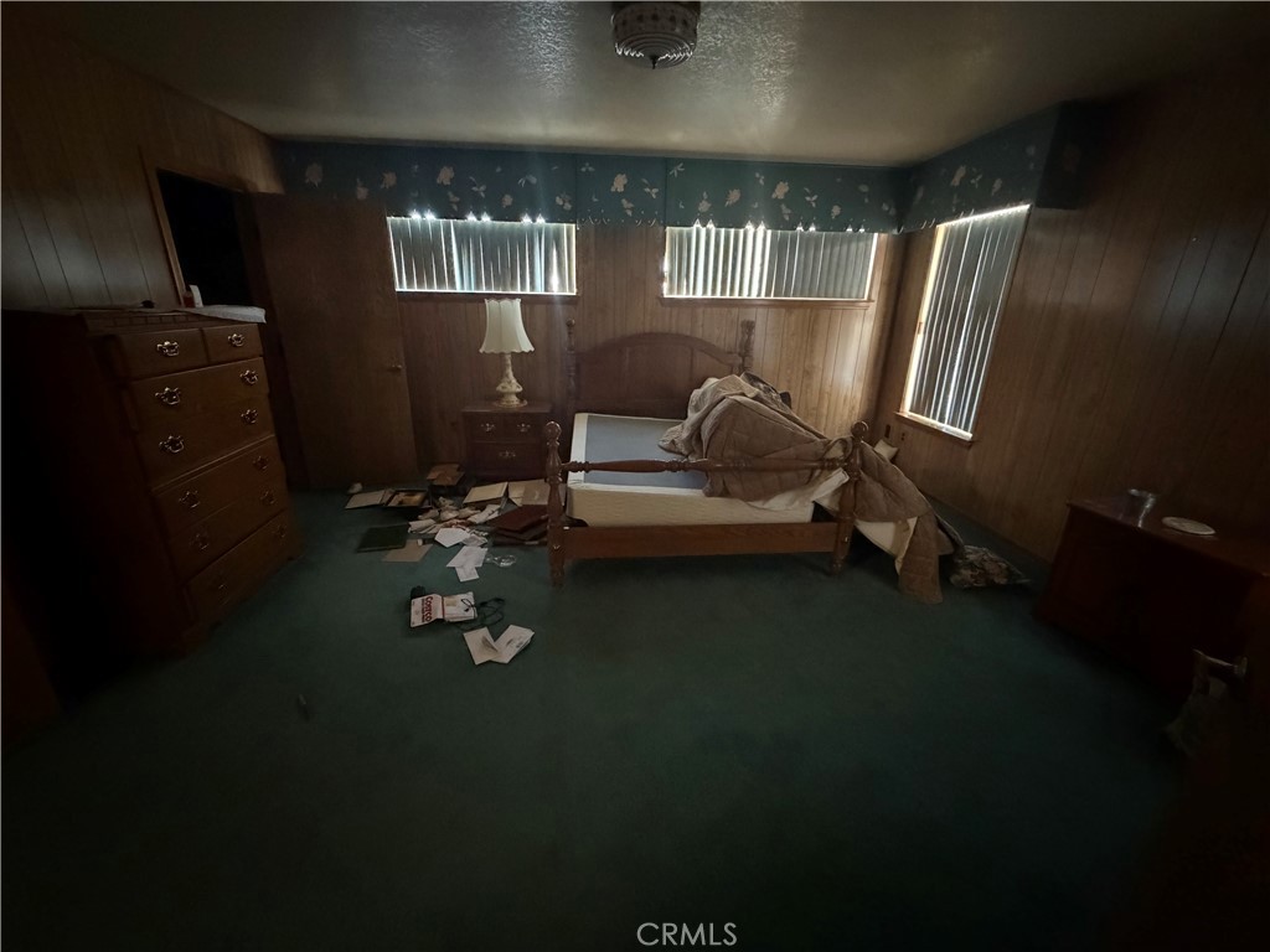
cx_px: 635
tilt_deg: -19.1
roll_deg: -0.5
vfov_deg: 85.7
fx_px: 514
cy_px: 476
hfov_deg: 102.1
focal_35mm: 14
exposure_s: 1/30
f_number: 2.2
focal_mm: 2.22
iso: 2500
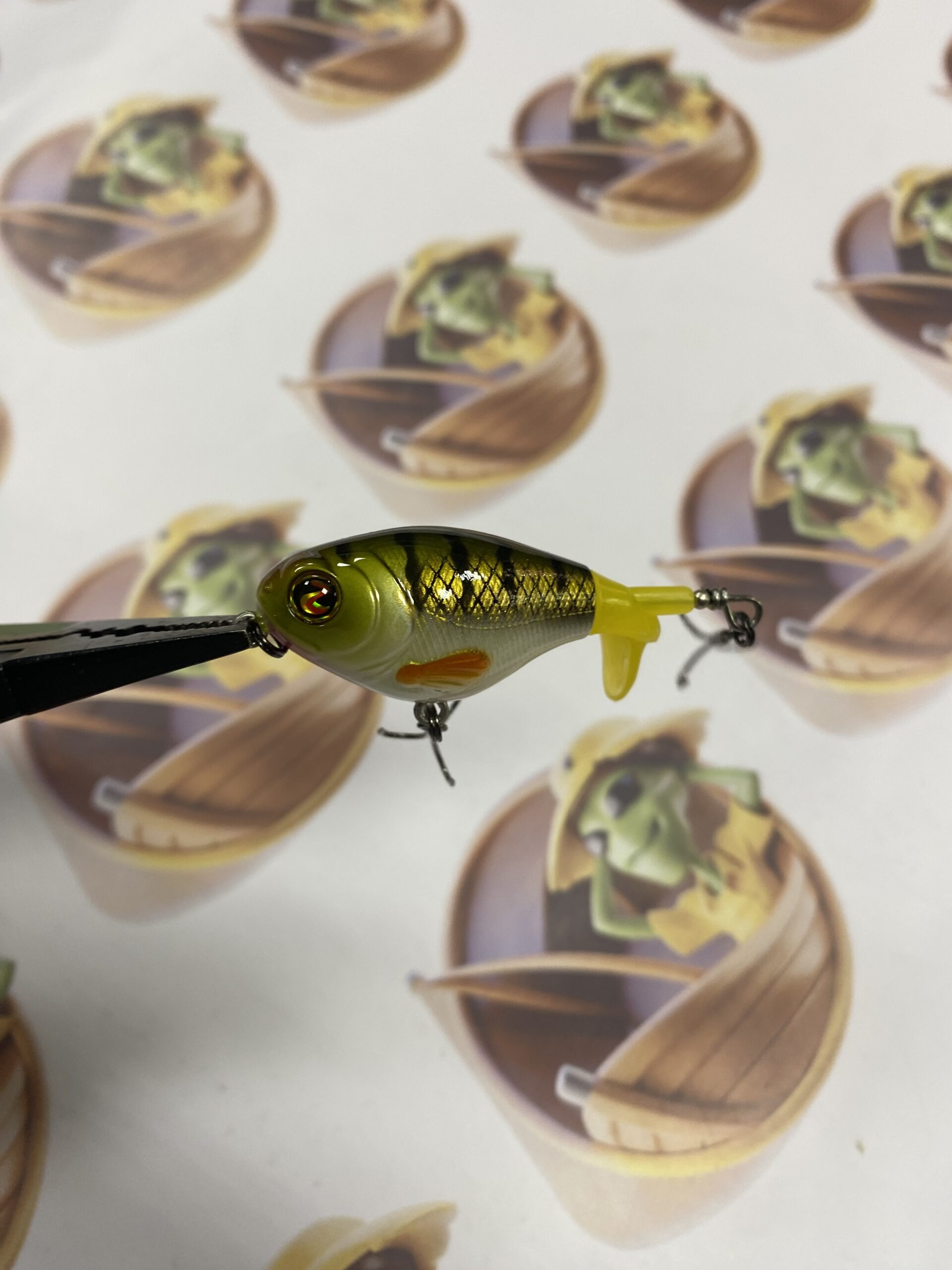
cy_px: 635
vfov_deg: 69.4
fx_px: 917
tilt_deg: -61.5
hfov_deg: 54.9
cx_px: 476
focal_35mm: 25
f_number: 1.8
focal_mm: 4.25
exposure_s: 1/60
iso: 80
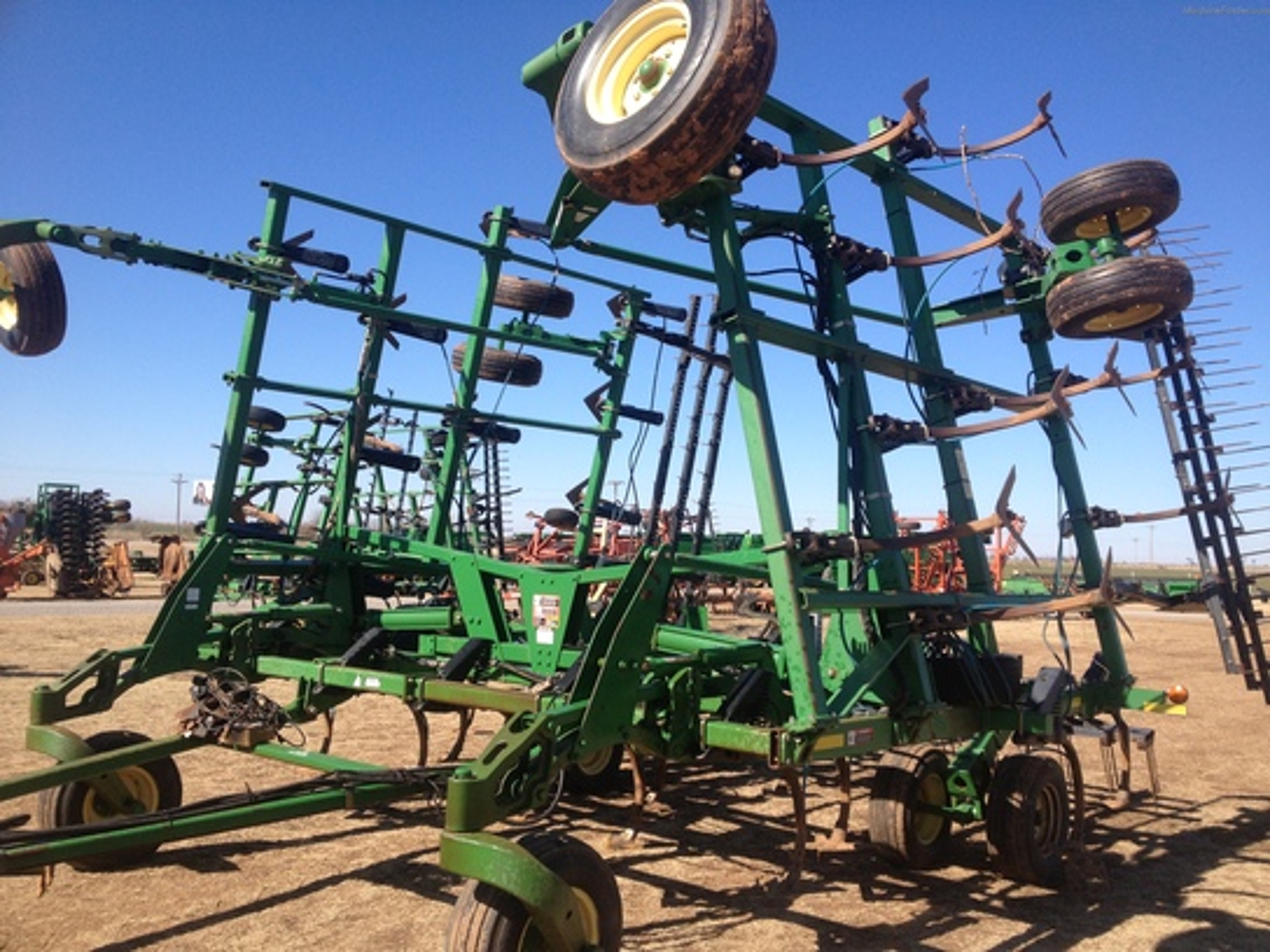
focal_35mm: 35
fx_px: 1284
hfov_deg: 52.6
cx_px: 635
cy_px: 476
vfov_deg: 40.7
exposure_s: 1/1381
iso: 50
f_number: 2.4
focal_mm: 4.28
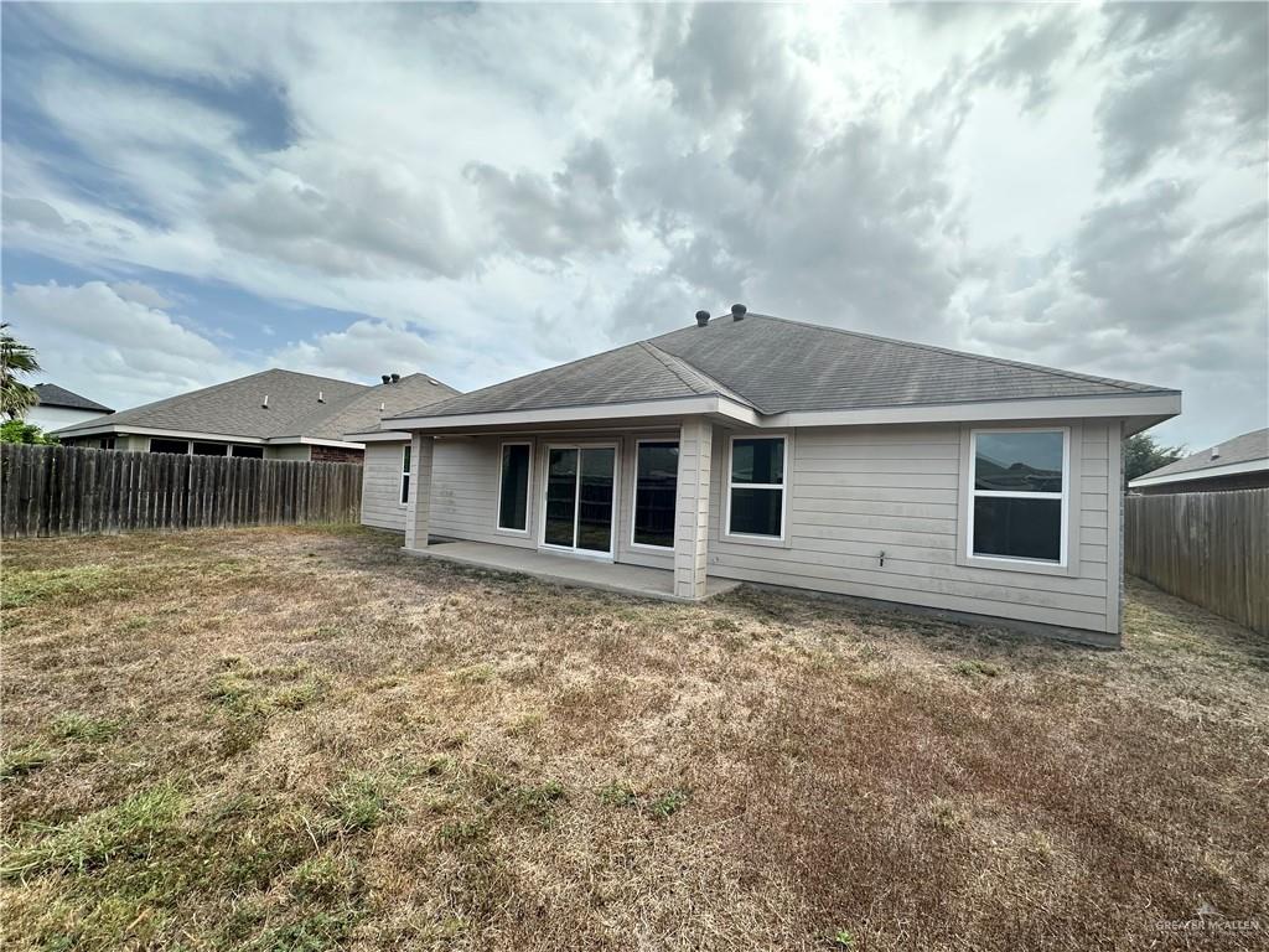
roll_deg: -2.7
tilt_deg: +2.8
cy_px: 476
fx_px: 513
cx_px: 634
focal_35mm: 14
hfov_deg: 102.1
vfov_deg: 85.7
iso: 40
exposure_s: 1/1401
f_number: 2.2
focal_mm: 2.22
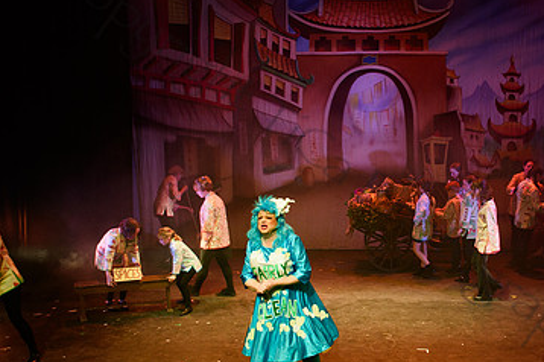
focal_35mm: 51
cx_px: 401
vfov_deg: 26.4
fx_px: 770
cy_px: 206
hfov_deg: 38.0
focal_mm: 27
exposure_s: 1/80
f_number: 5.6
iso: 1250
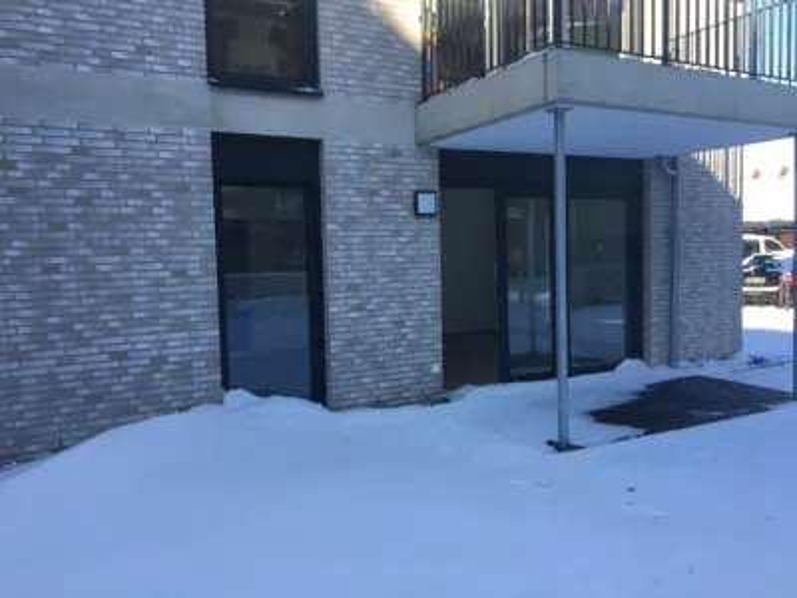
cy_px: 299
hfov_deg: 61.7
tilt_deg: -3.3
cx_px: 398
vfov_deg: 48.2
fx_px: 668
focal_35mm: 29
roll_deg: +0.1
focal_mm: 4.15
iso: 25
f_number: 2.2
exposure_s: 1/463
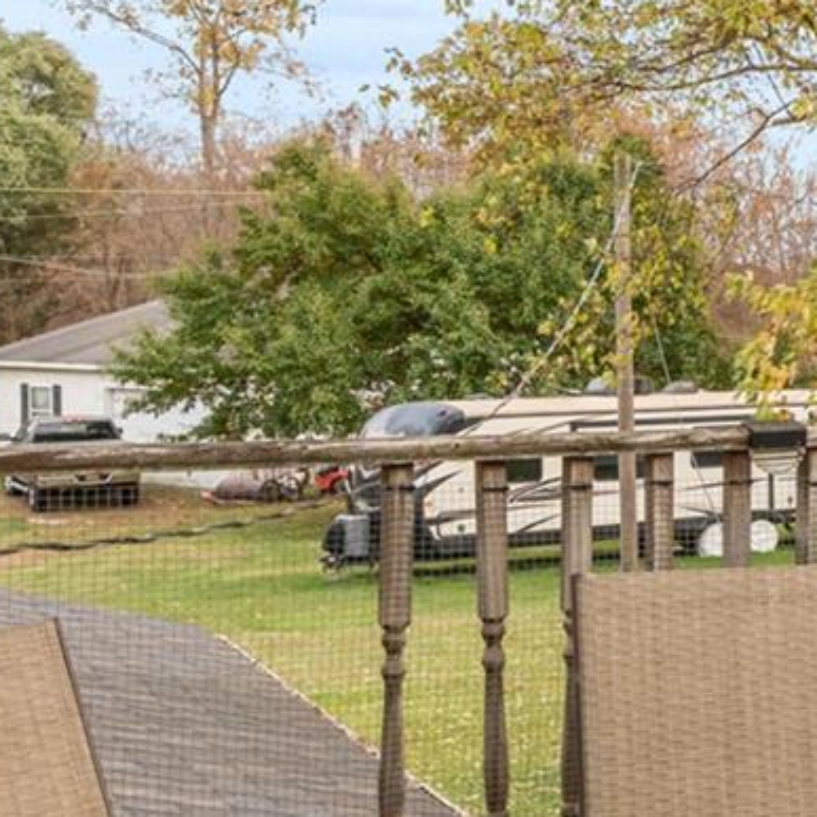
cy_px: 276
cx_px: 1531
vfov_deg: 23.9
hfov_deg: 18.2
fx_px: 1923
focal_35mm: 72
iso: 250
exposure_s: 1/80
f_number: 9
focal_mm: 16
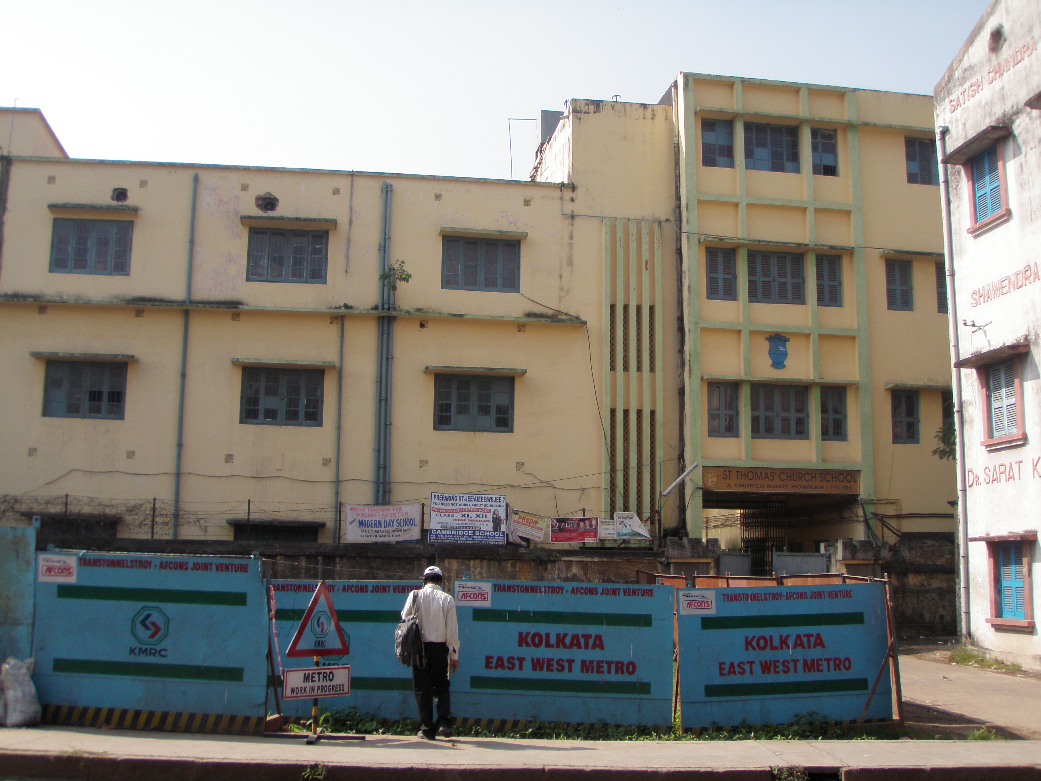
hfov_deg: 49.0
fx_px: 1143
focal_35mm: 38
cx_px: 520
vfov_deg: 37.7
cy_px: 390
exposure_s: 1/500
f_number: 3.5
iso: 80
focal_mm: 6.7
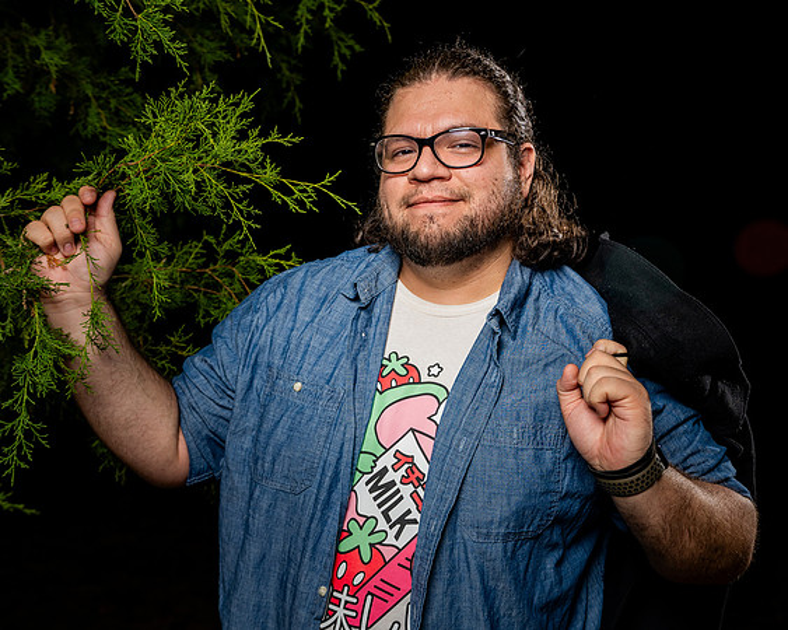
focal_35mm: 44
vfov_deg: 34.2
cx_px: 416
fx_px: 1024
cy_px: 315
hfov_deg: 42.1
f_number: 5
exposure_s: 1/250
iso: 500
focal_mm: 39
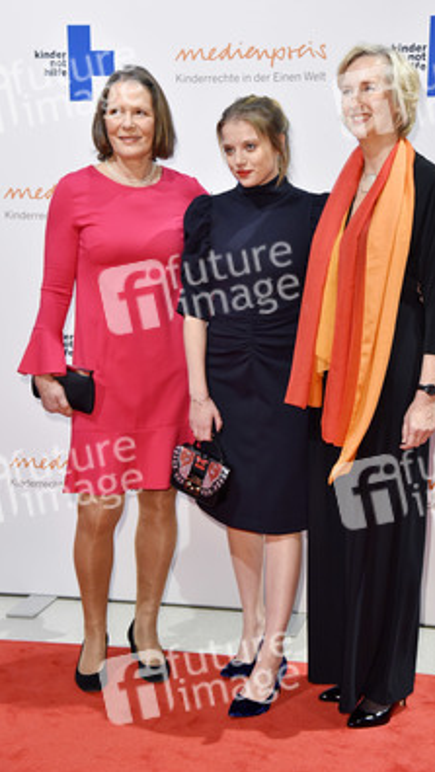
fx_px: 1127
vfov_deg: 37.8
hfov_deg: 21.8
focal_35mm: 55
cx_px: 256
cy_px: 386
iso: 2500
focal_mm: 52
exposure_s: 1/160
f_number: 5.6
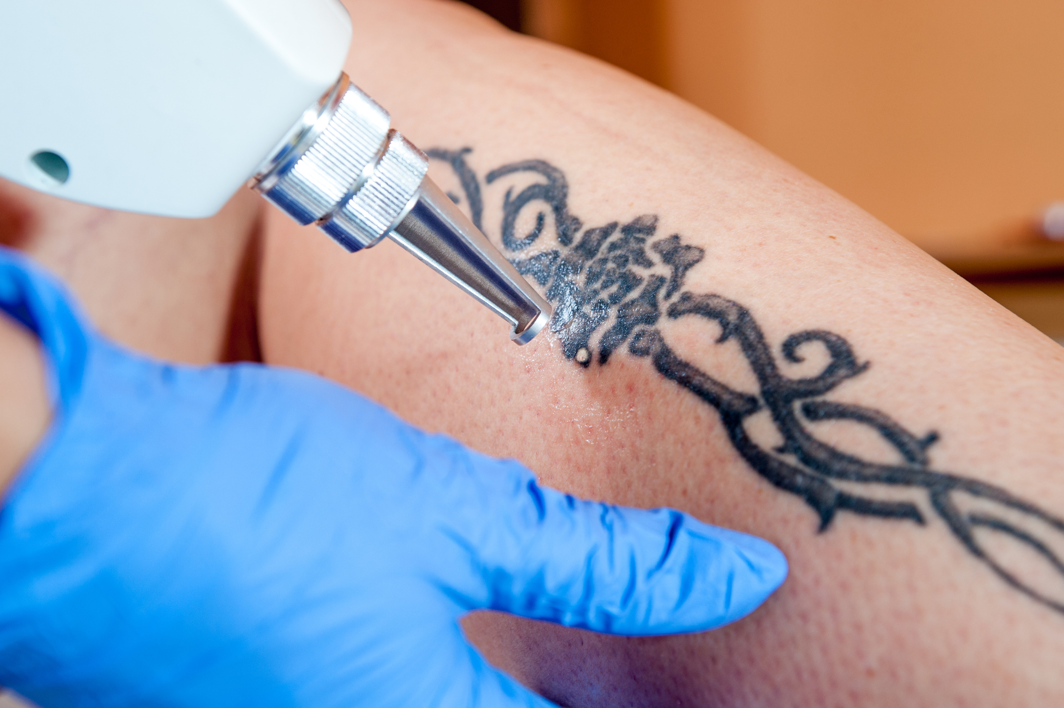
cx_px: 532
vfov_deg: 21.9
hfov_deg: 32.4
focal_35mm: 62
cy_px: 354
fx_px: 1831
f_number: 8
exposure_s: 1/60
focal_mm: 62
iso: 400
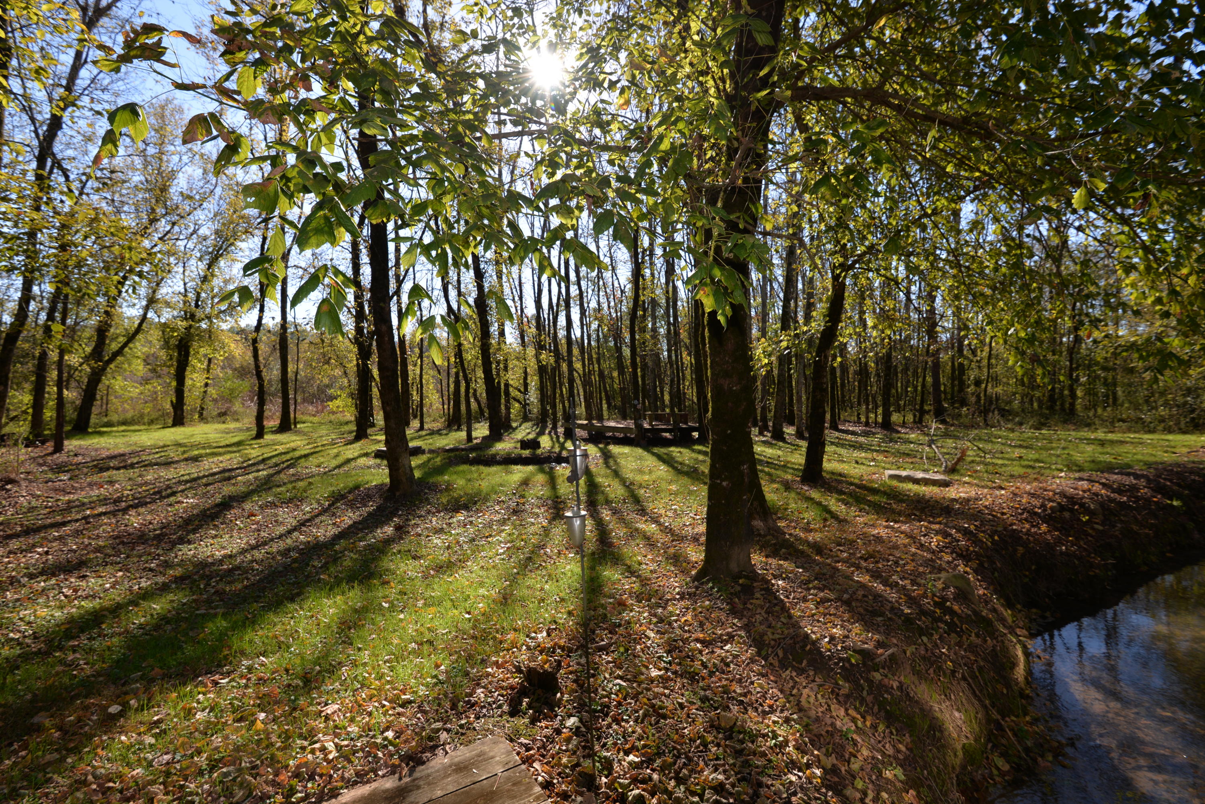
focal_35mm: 16
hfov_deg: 96.7
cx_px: 602
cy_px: 402
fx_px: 536
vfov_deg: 73.8
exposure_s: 1/200
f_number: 7.1
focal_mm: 16
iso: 100
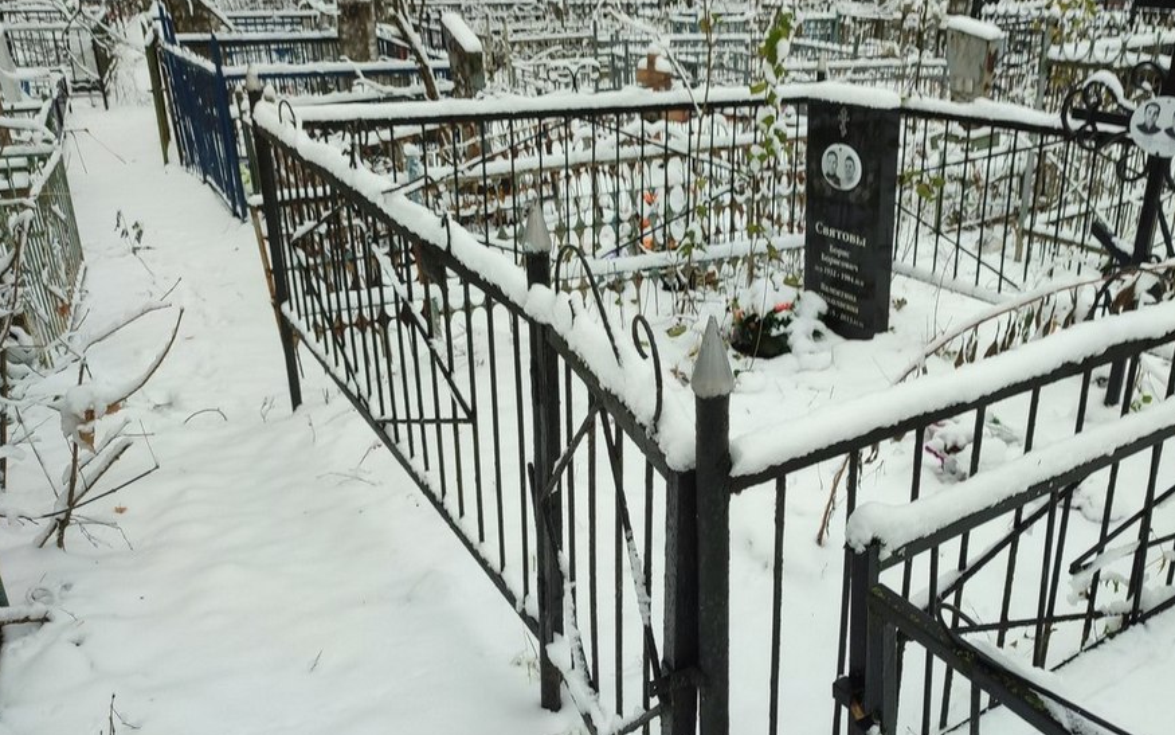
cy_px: 378
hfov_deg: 60.9
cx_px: 679
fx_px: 993
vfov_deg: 40.6
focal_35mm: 31
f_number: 1.9
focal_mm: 6.04
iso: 62
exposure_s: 1/50
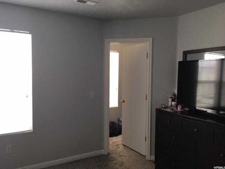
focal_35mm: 29
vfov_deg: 48.2
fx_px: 188
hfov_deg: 61.7
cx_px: 112
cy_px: 84
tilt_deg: +0.1
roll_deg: -0.9
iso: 32
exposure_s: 1/30
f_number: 2.2
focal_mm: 4.15
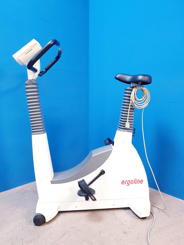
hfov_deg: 53.1
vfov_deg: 67.3
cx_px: 92
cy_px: 122
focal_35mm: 26
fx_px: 184
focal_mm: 4.3
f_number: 2.4
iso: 320
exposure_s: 1/33
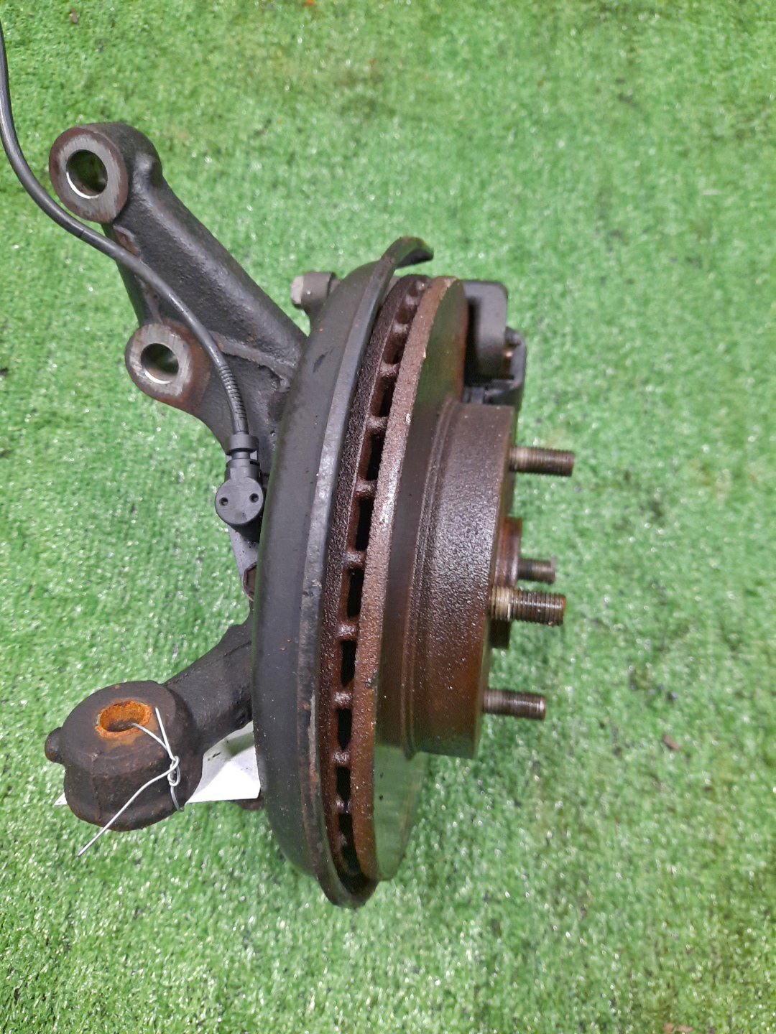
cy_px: 517
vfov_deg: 69.4
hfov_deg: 54.9
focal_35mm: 25
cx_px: 388
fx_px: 747
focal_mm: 4.6
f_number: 2
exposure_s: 1/25
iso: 415
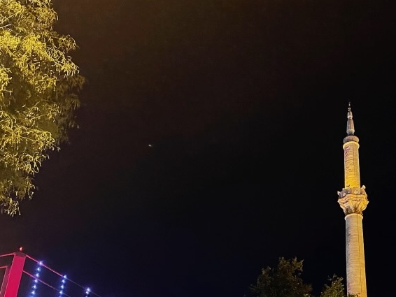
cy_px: 264
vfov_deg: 29.7
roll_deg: -1.1
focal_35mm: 47
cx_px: 271
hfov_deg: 39.8
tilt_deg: +26.3
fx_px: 538
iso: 800
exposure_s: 1/25
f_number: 1.6
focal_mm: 4.2
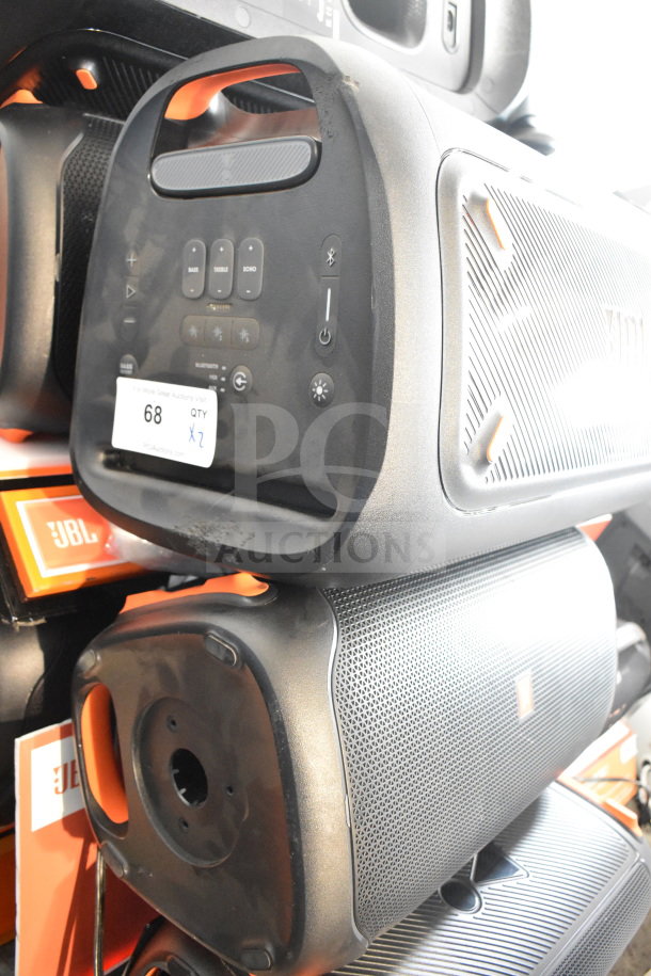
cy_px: 488
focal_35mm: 30
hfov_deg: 43.6
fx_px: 814
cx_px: 326
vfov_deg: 61.9
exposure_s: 1/30
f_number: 3.8
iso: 6400
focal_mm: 20
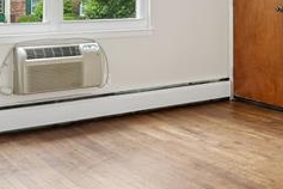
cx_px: 359
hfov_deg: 24.9
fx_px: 559
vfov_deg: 18.8
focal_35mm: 71
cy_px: 12
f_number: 9
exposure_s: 1/6
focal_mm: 16.5
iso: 400
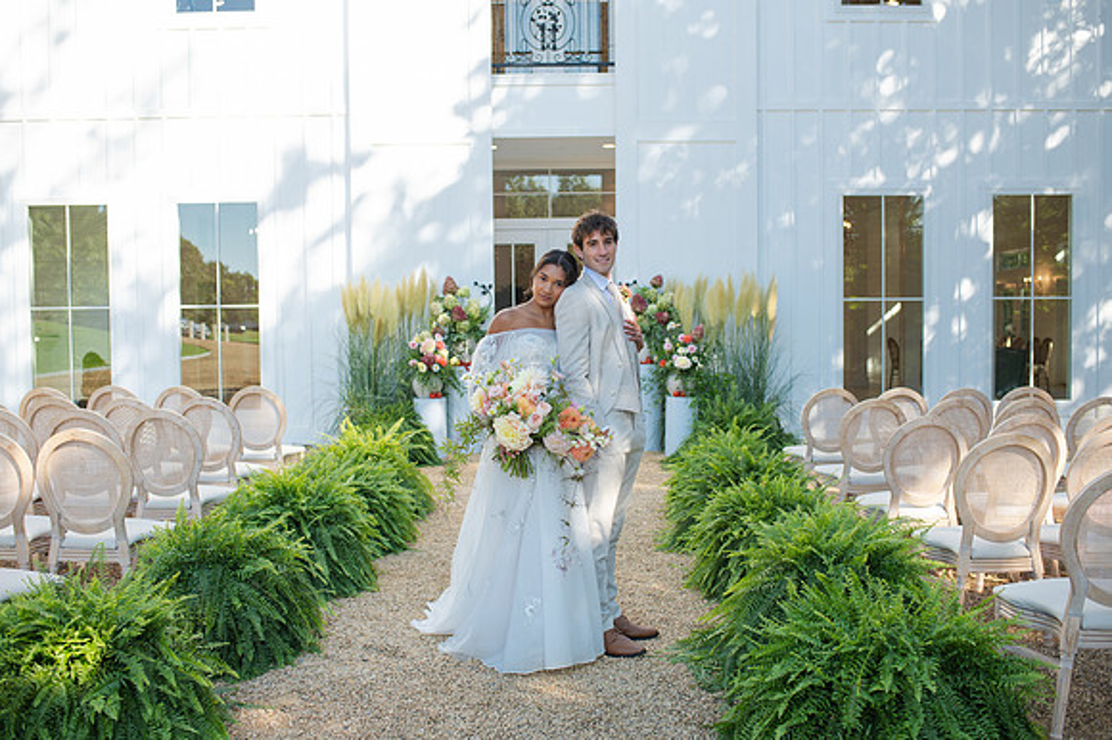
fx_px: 1110
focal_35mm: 36
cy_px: 374
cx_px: 550
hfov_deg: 53.2
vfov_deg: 36.9
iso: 100
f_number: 3.2
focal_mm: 35
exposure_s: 1/320
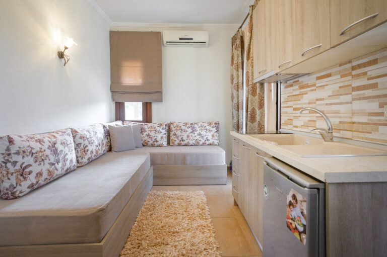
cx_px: 194
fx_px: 209
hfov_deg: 85.5
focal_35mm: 20
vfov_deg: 63.1
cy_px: 128
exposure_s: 1/125
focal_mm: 19.5
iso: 1600
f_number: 6.3
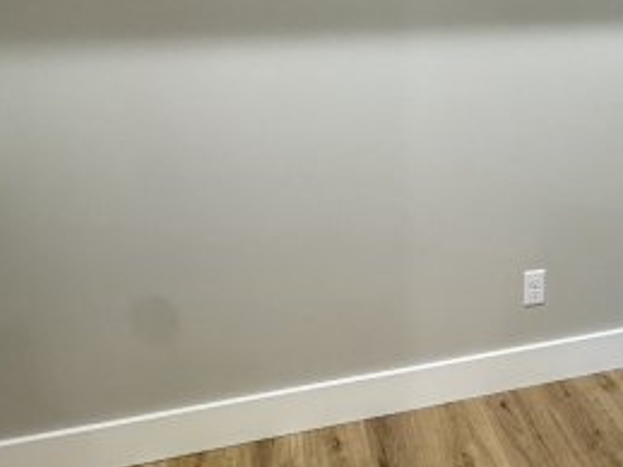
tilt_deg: -7.5
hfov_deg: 49.4
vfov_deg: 37.1
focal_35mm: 36
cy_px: 48
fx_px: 648
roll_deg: +0.1
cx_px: 465
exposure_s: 1/60
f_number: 2.2
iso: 200
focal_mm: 2.22
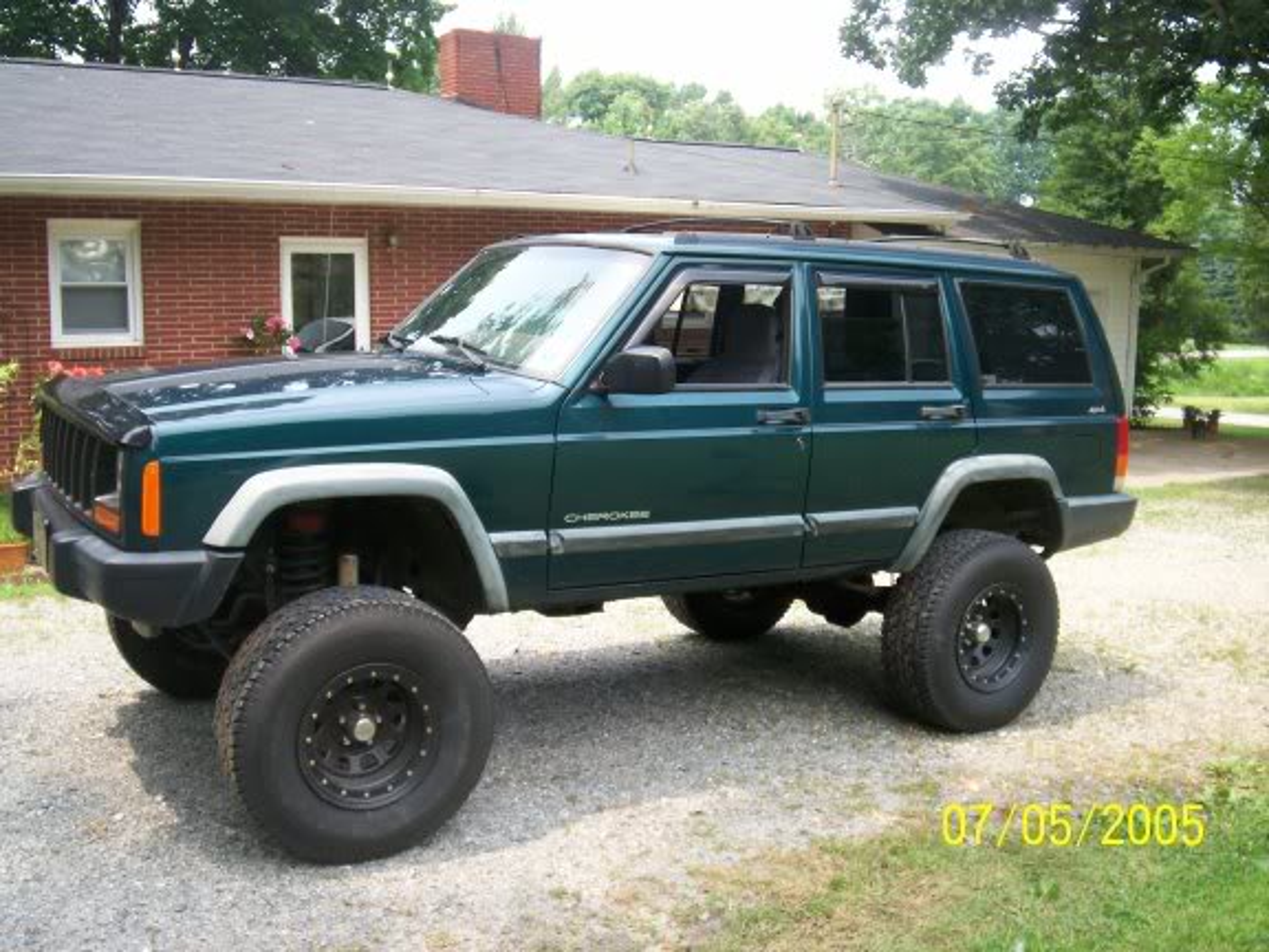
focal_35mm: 36
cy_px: 476
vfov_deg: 39.7
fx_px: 1320
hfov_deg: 51.4
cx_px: 634
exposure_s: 1/178
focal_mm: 5.9
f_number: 4.5
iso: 100
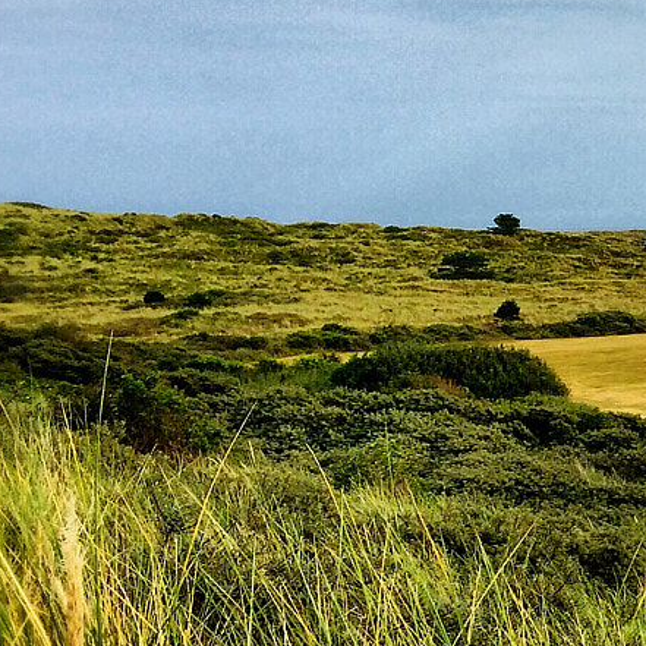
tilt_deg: -5.0
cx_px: 1106
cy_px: 330
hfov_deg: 16.2
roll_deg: +1.3
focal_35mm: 93
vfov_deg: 18.7
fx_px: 1964
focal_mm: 4.15
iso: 32
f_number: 2.2
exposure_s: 1/311
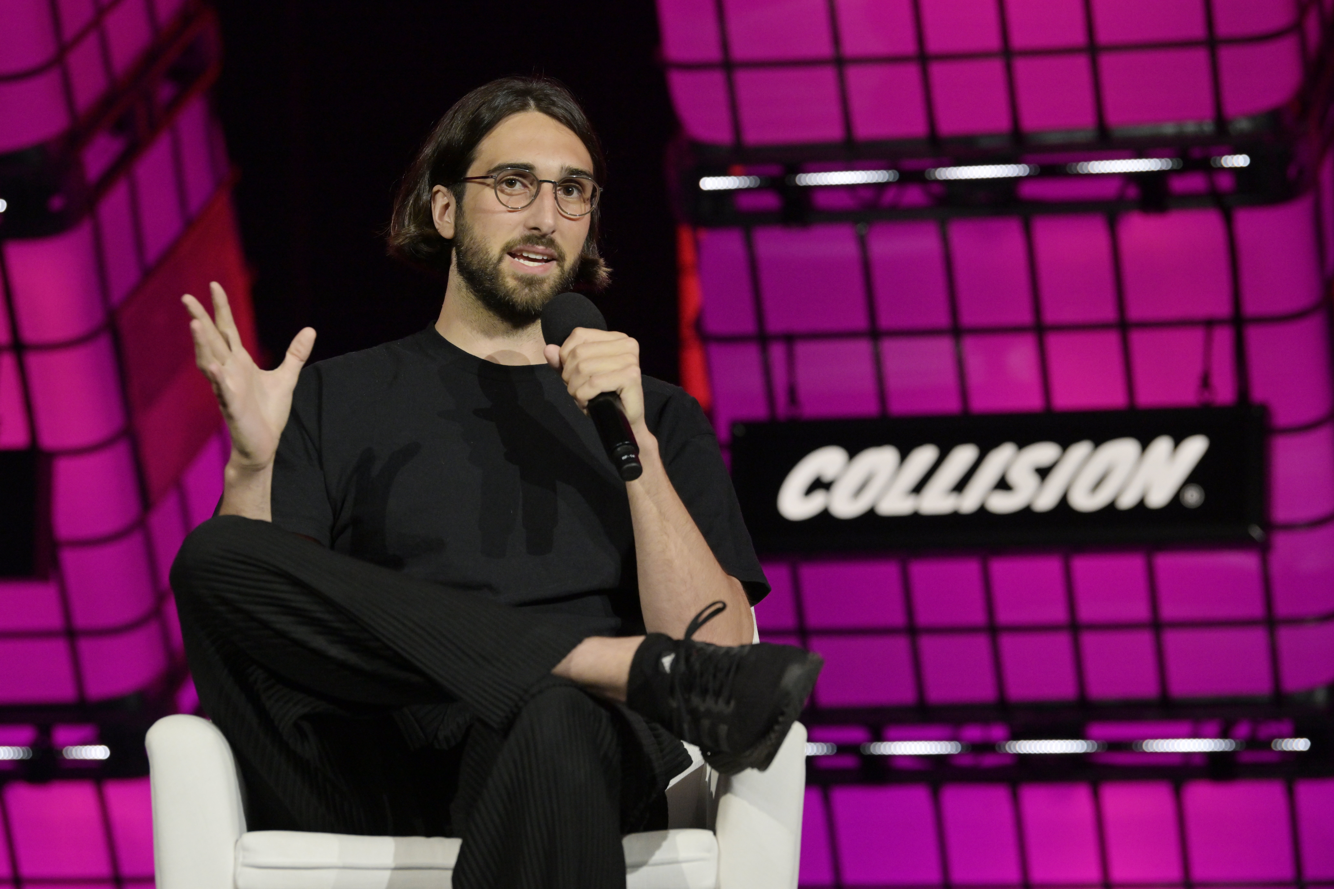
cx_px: 667
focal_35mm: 160
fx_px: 5928
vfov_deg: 8.6
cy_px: 444
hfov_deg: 12.8
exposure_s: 1/320
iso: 2500
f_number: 4.5
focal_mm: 160
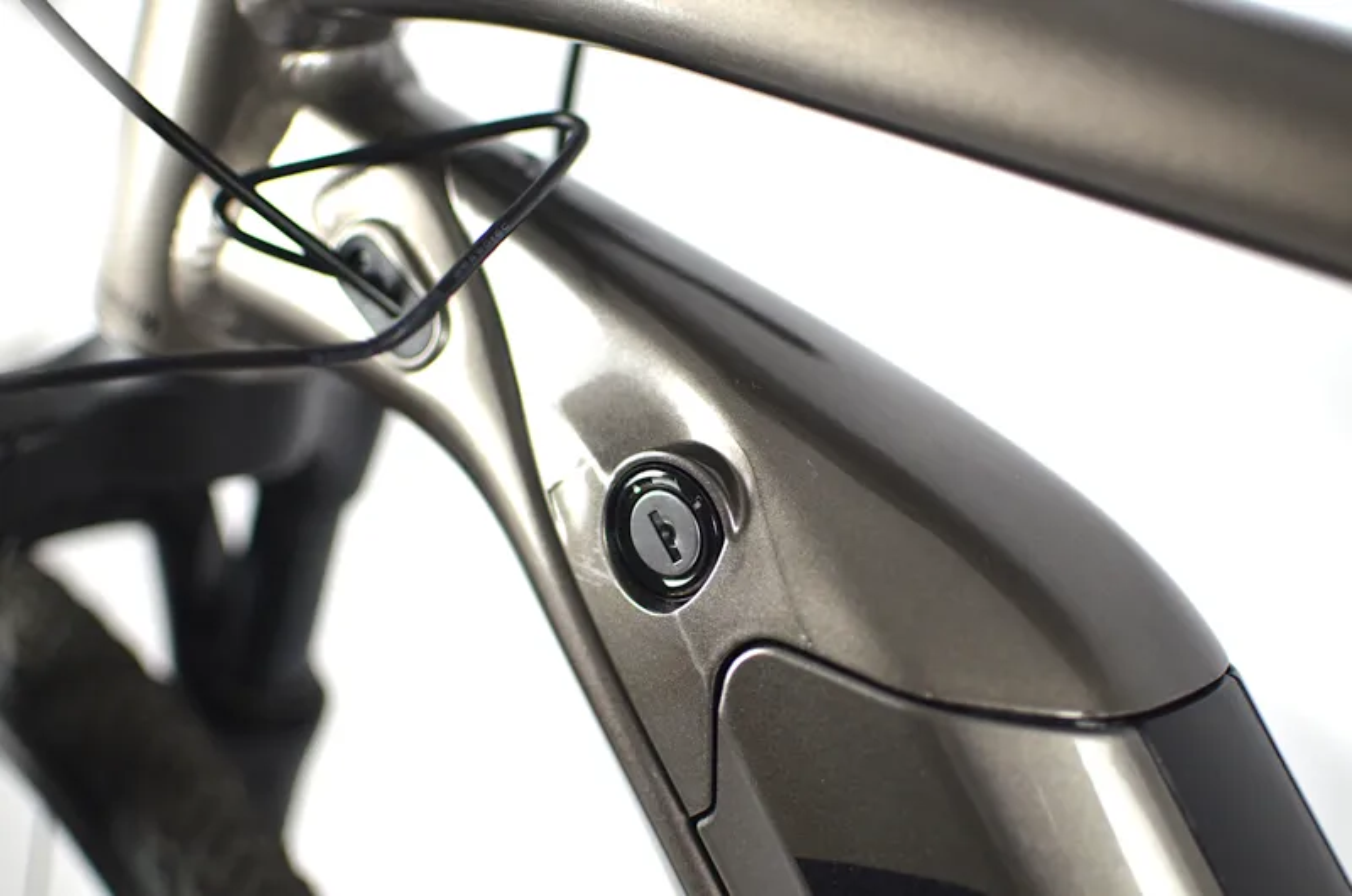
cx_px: 676
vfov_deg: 25.6
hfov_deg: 37.9
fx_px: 1968
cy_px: 448
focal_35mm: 52
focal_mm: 35
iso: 500
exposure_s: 1/200
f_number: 1.8
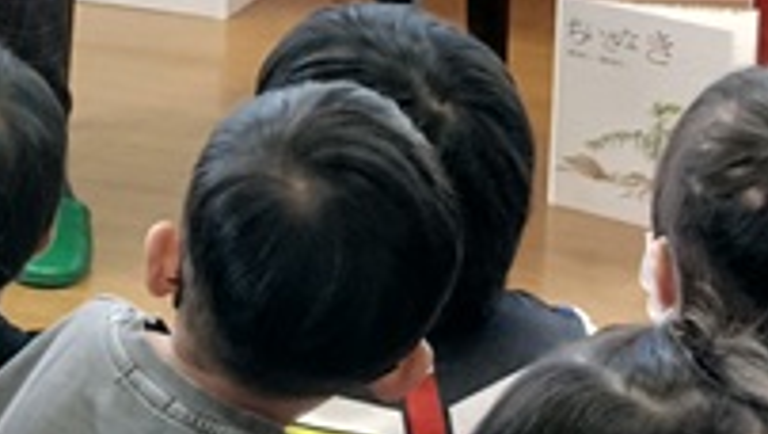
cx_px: -521
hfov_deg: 11.1
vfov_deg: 6.5
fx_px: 3730
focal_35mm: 183
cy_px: -251
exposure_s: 1/60
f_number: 1.7
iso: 800
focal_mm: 4.7
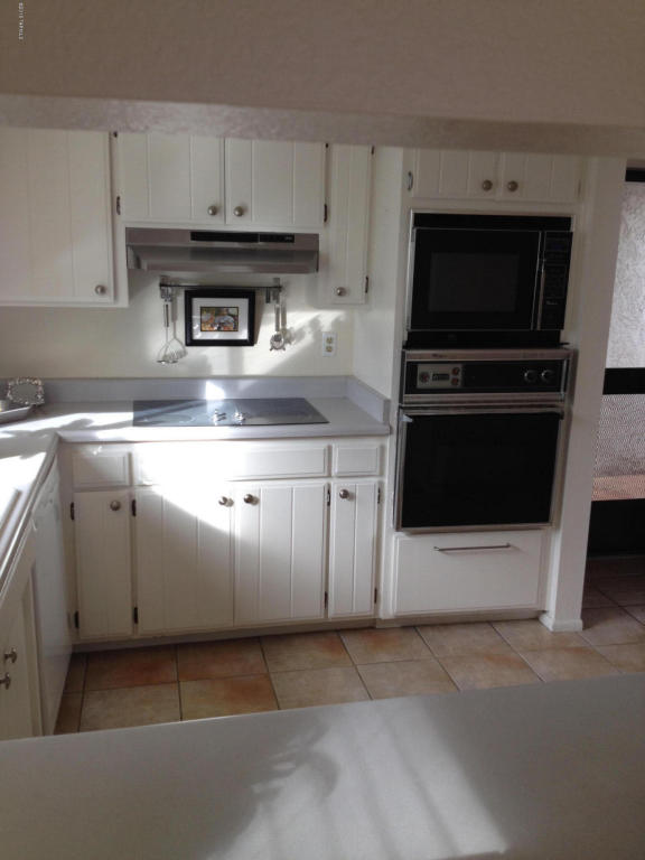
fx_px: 870
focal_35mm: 35
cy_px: 430
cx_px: 322
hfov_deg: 40.7
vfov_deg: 52.6
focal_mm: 4.28
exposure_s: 1/40
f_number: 2.4
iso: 64
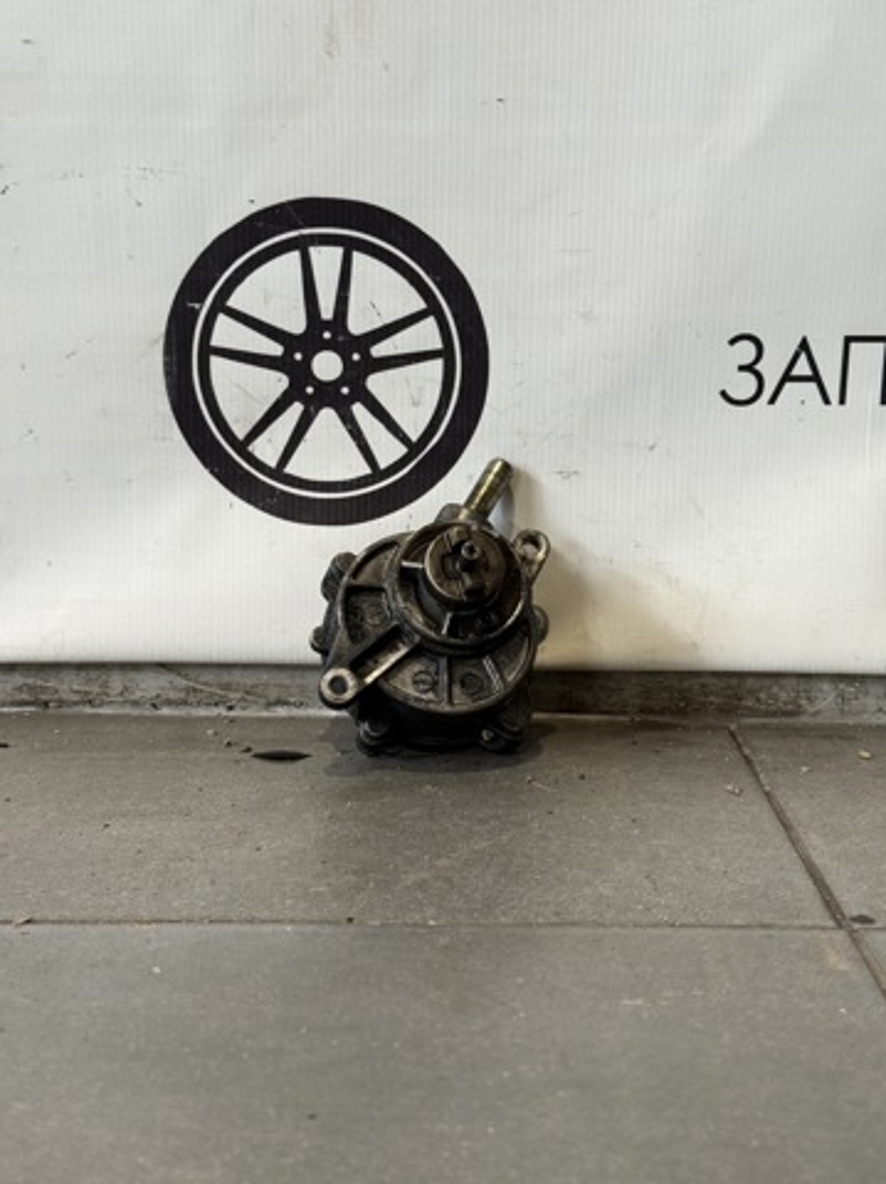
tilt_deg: -12.3
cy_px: 592
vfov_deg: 39.7
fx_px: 1641
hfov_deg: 30.2
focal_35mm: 48
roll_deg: -0.9
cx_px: 443
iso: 100
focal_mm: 6.76
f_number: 1.78
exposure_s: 1/100
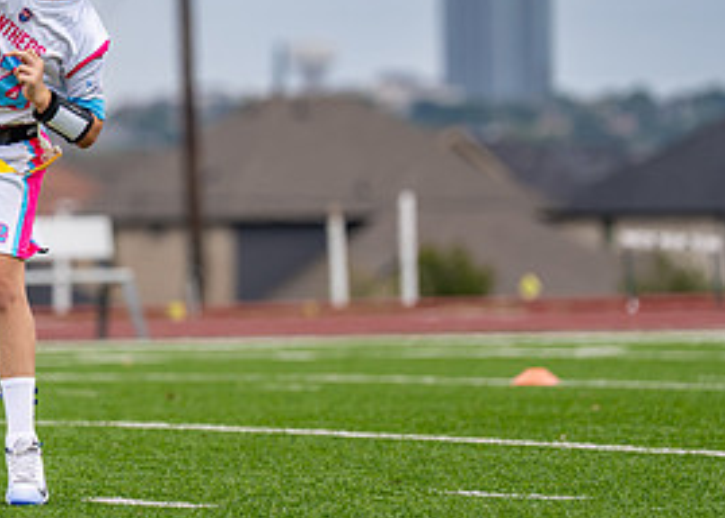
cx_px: -10
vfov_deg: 3.2
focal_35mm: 455
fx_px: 9366
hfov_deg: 4.4
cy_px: 19
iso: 100
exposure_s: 1/2000
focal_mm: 164
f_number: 2.8
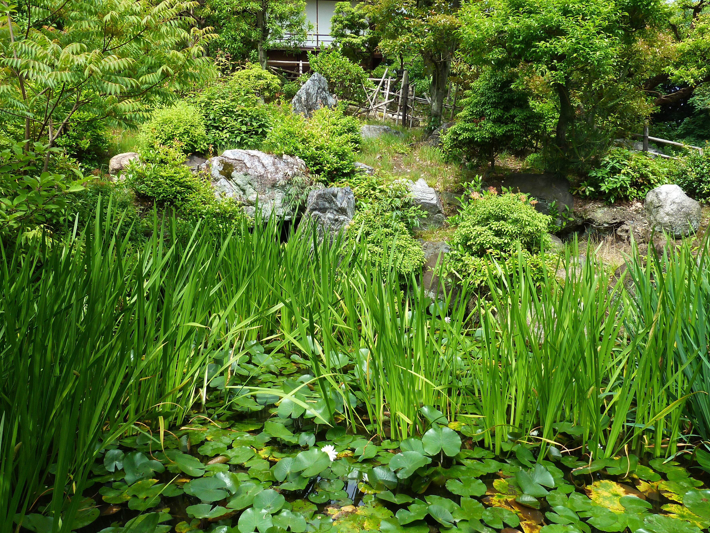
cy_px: 239
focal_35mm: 28
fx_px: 574
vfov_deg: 49.7
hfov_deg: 63.4
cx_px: 360
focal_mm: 4.1
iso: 80
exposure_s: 1/200
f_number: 4
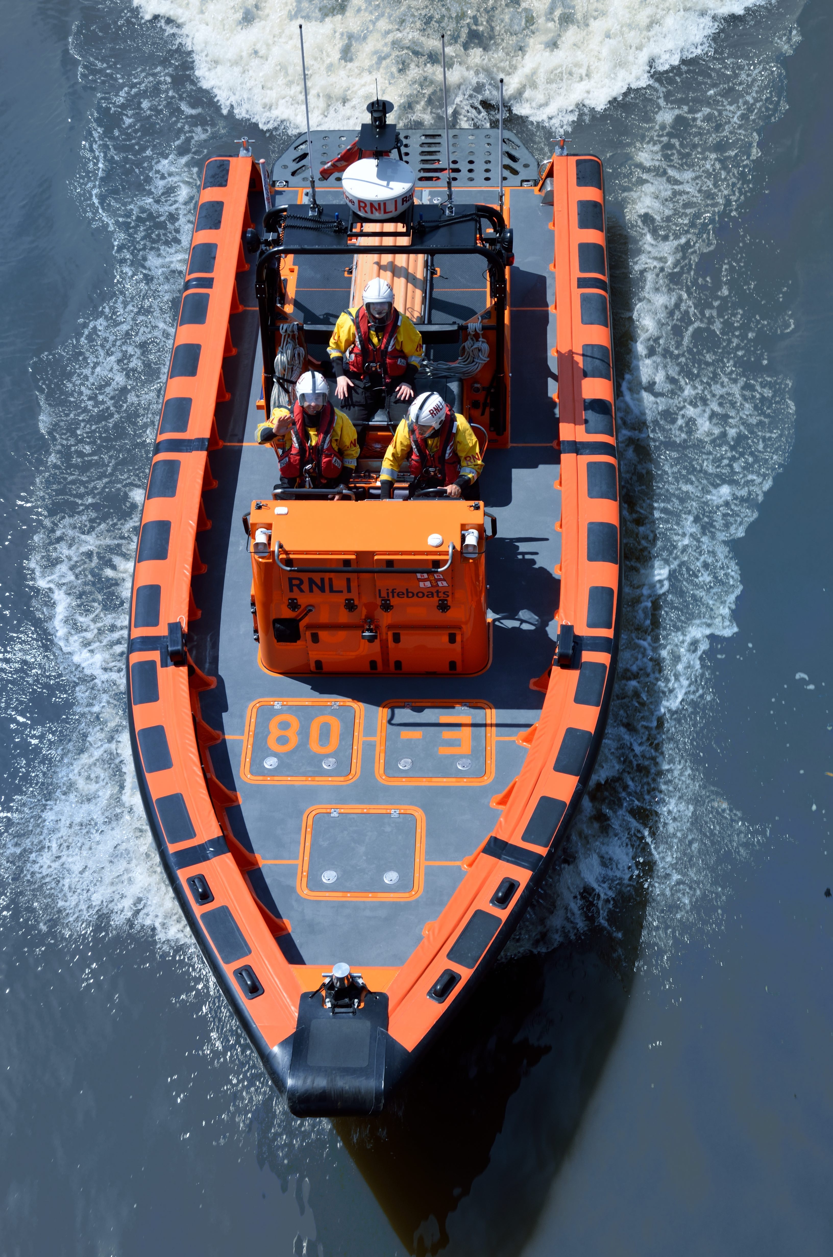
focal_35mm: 57
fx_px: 1987
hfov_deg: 23.7
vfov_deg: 35.1
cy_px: 628
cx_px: 416
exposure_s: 1/250
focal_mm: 38
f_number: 8
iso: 100
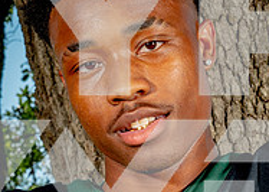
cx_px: 184
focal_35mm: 160
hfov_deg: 12.6
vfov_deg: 8.9
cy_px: 195
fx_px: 1221
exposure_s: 1/125
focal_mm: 48
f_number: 8
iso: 100
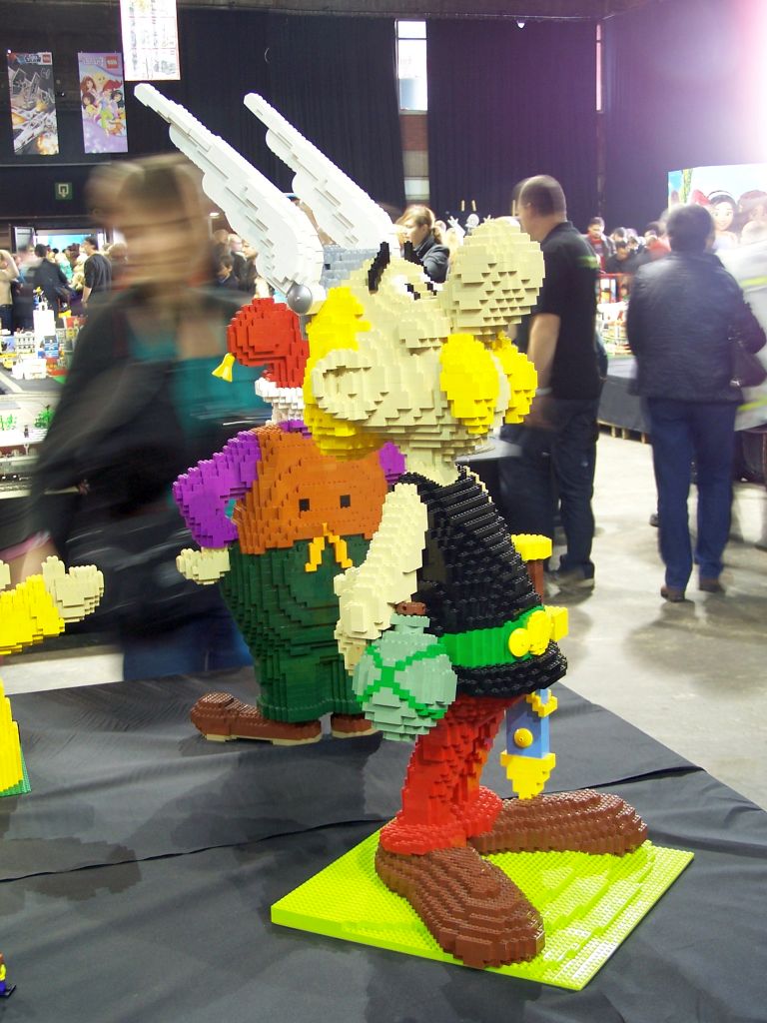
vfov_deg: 37.5
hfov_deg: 28.6
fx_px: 1507
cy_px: 512
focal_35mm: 51
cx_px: 384
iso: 80
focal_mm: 8.5
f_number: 3
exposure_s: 1/2
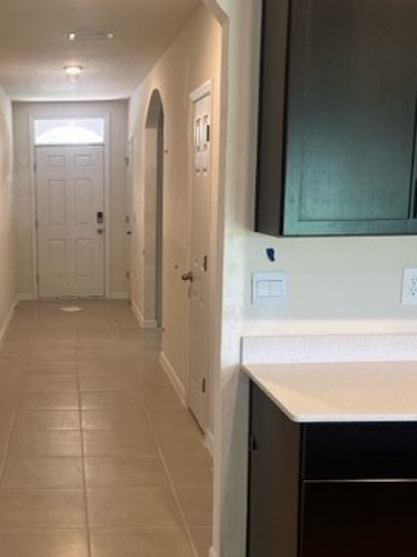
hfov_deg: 30.4
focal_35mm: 46
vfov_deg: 41.2
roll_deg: +2.7
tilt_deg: -8.8
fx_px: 740
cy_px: 312
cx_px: 58
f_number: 1.6
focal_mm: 5.1
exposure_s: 1/60
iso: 80
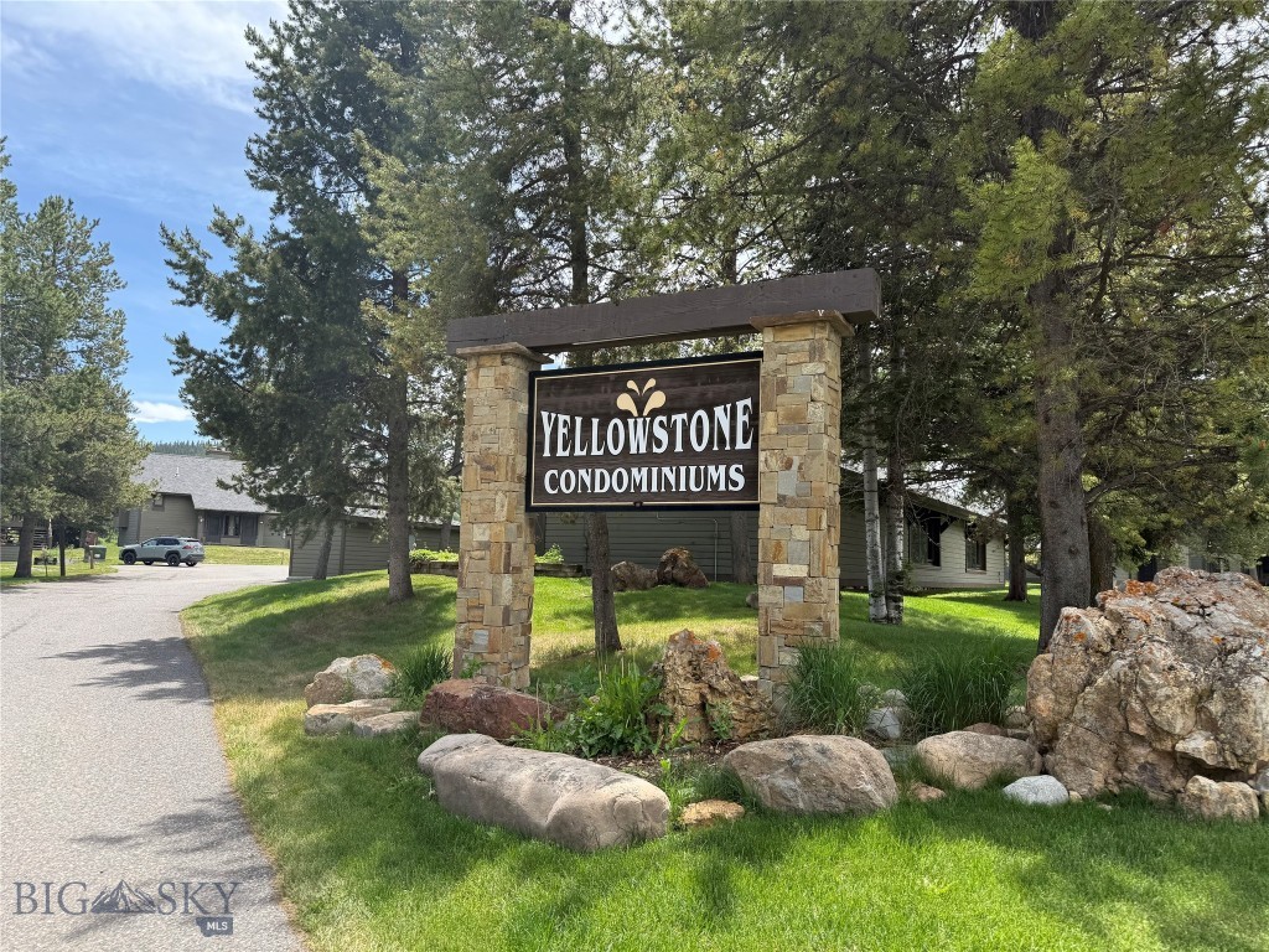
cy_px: 476
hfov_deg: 71.6
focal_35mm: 24
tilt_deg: +5.9
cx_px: 634
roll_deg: -2.4
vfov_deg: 56.8
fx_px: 880
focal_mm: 6.76
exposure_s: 1/1437
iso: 80
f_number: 1.78
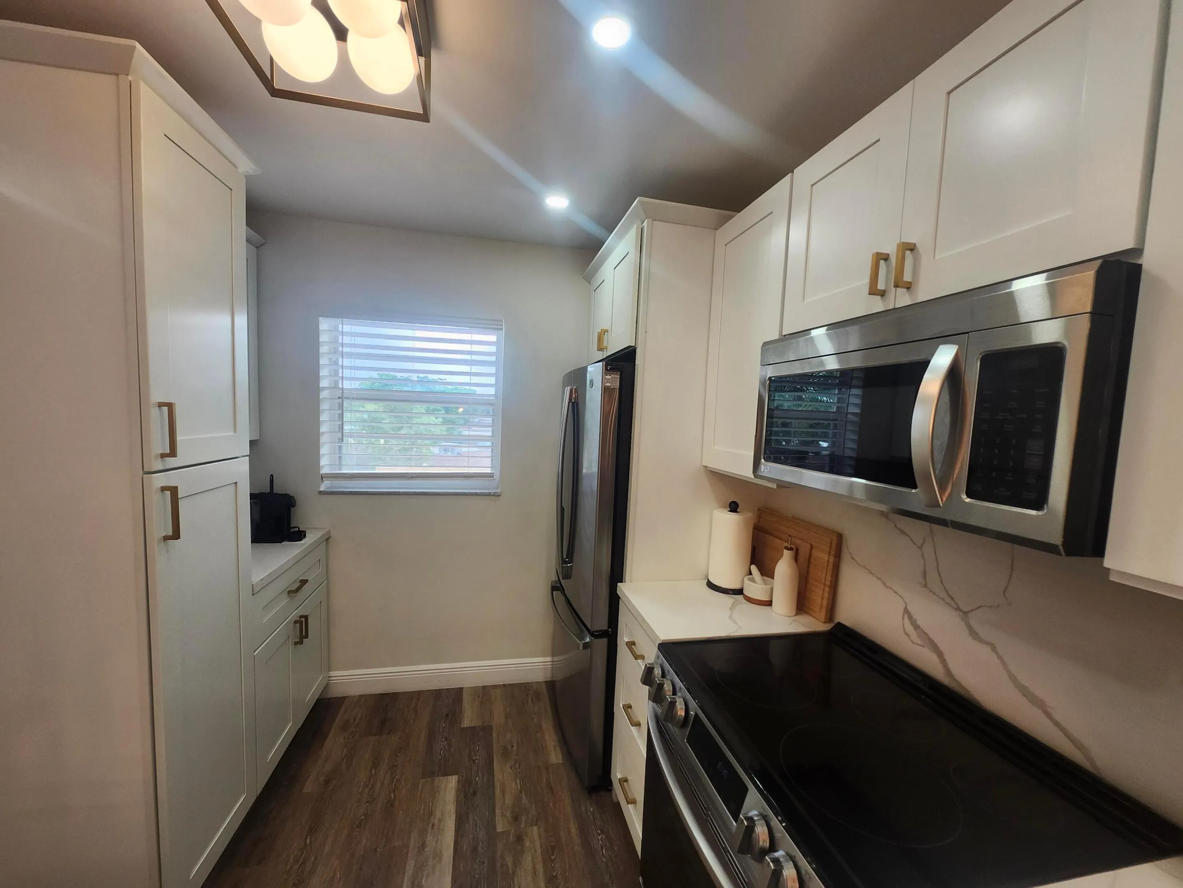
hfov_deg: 106.2
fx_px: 444
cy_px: 444
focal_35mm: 13
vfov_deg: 89.9
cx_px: 592
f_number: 2.2
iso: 80
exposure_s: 1/120
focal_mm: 1.74
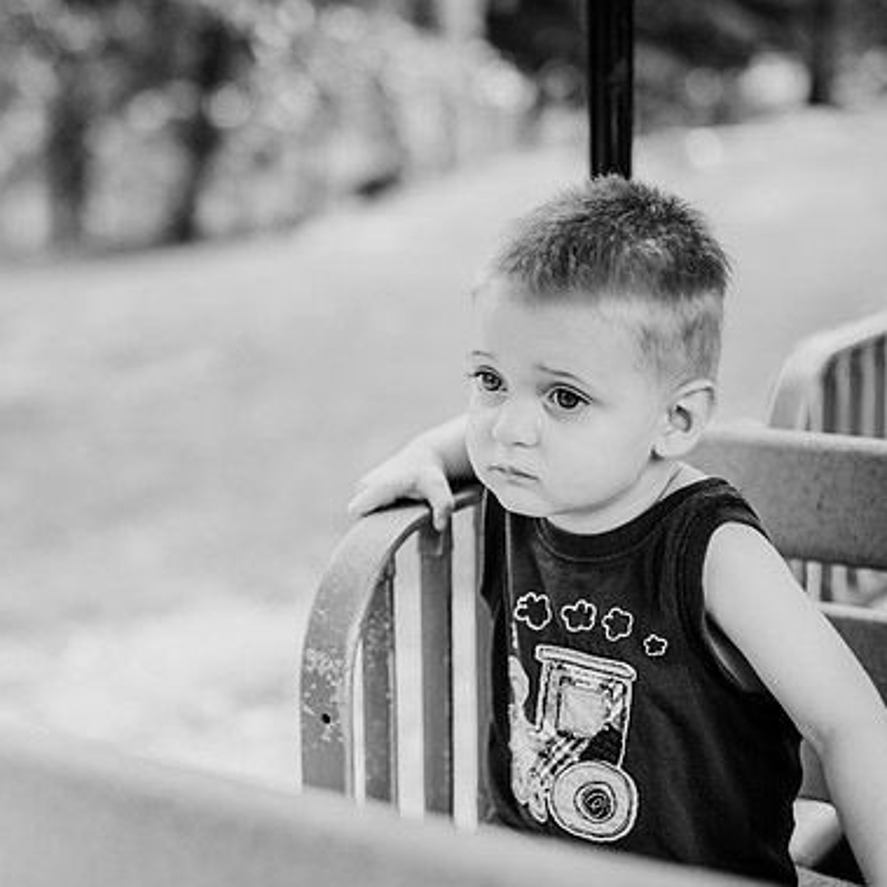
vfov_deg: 26.5
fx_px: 1884
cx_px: 279
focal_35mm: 65
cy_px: 446
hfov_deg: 26.3
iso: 320
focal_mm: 50
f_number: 2.2
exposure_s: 1/500
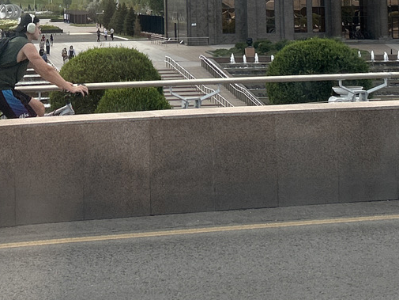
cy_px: -80
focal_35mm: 103
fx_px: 1188
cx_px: 121
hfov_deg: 19.0
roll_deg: +1.1
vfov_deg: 13.9
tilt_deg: +3.2
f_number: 1.5
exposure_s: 1/1869
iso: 50
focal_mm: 5.7
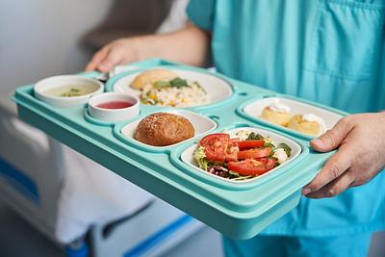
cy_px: 128
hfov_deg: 44.6
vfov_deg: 30.6
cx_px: 192
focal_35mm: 44
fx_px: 470
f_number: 2.8
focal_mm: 43.9
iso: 640
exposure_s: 1/250
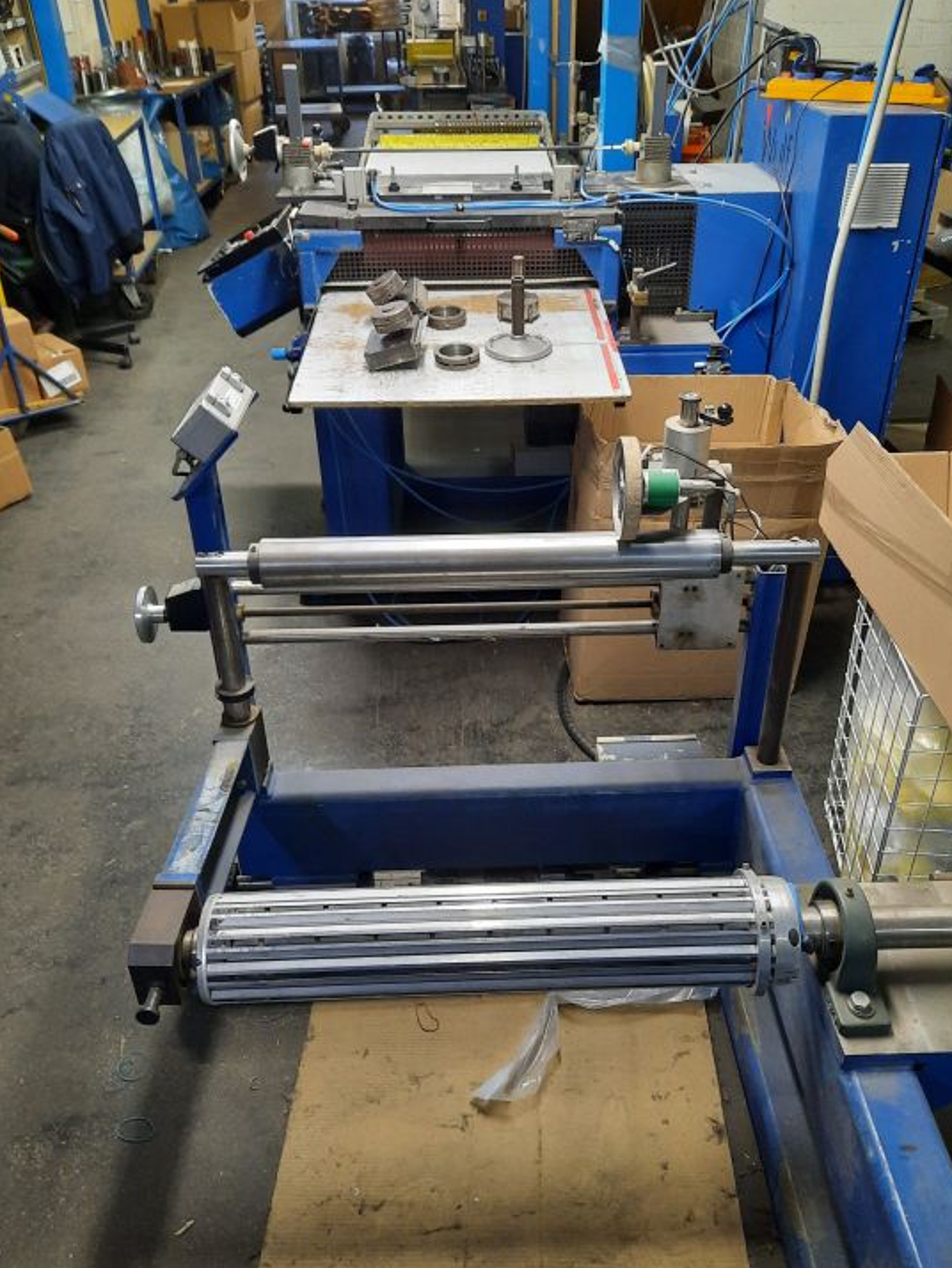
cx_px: 501
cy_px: 618
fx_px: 1026
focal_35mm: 28
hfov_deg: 49.8
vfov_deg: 63.4
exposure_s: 1/33
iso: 400
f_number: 2
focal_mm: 4.6
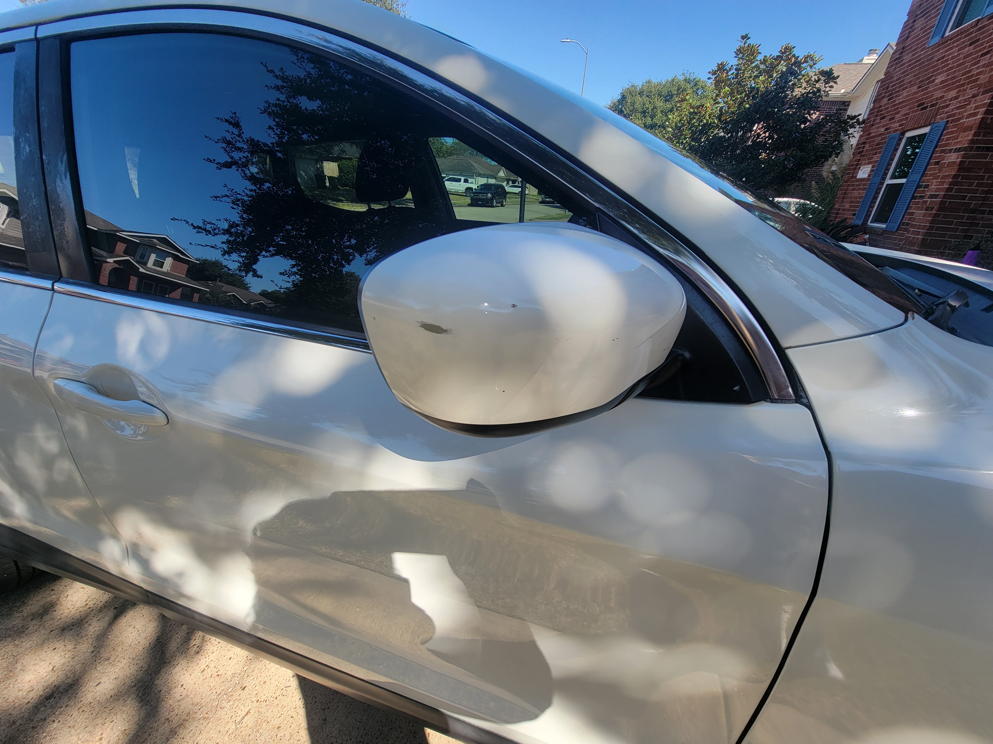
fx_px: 373
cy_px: 372
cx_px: 496
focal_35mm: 13
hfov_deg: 106.2
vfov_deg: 89.9
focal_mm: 2.2
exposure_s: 1/634
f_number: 2.2
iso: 50
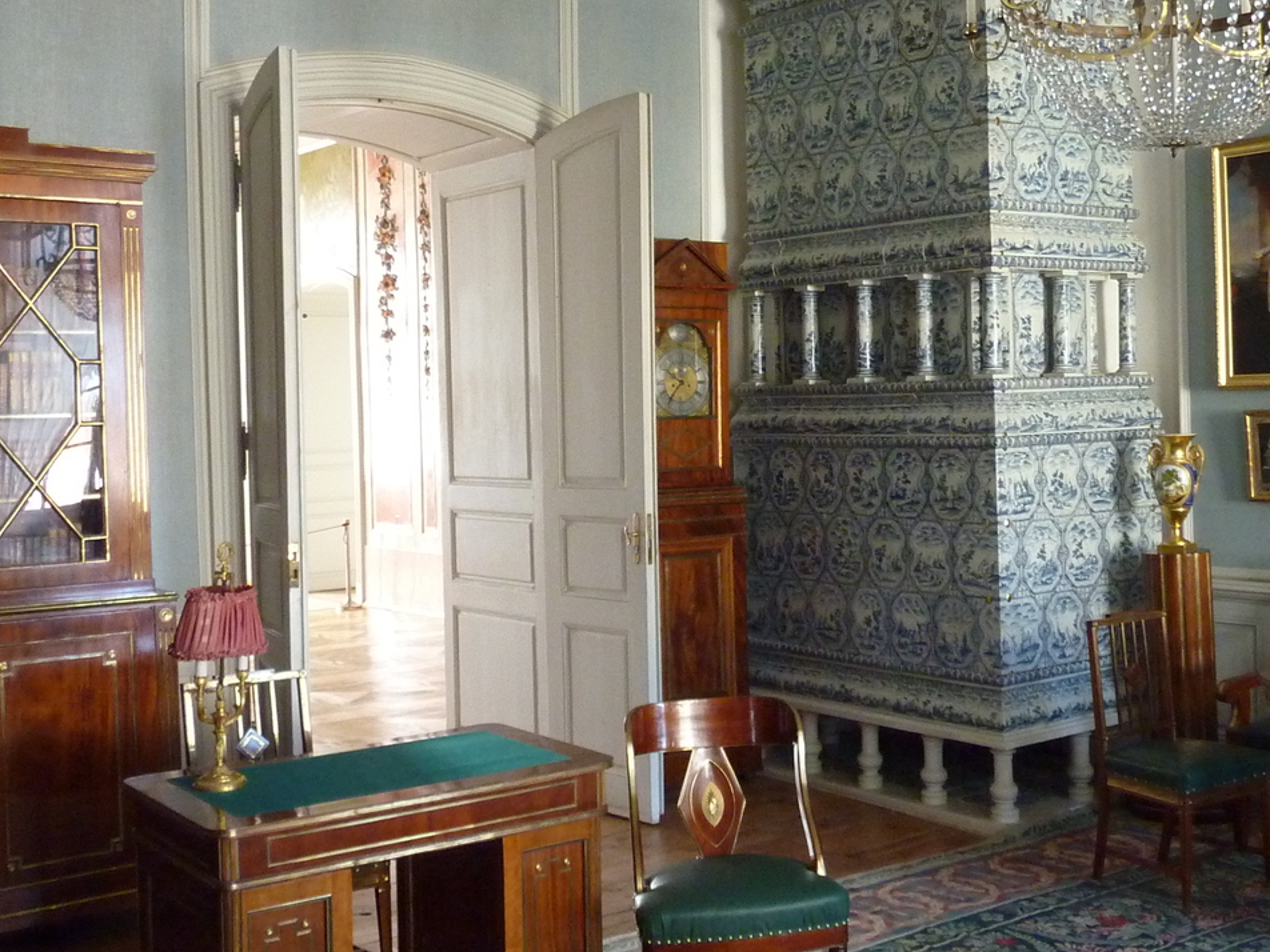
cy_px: 456
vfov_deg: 34.3
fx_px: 1541
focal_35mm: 42
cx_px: 775
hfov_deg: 44.5
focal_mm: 4.1
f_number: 3.3
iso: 400
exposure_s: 1/30
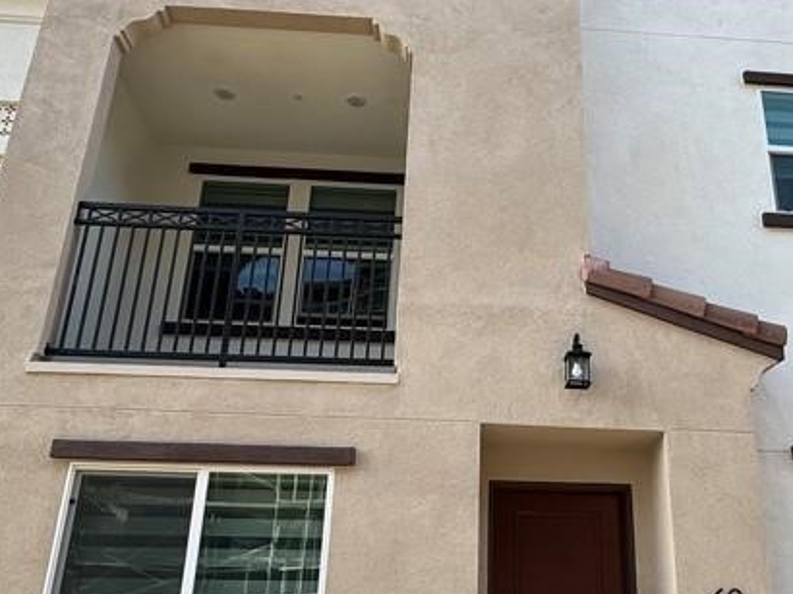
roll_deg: -0.8
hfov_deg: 52.2
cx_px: 487
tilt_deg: +20.8
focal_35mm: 35
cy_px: 310
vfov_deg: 40.7
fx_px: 801
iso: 40
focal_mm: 2.22
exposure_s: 1/259
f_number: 2.2
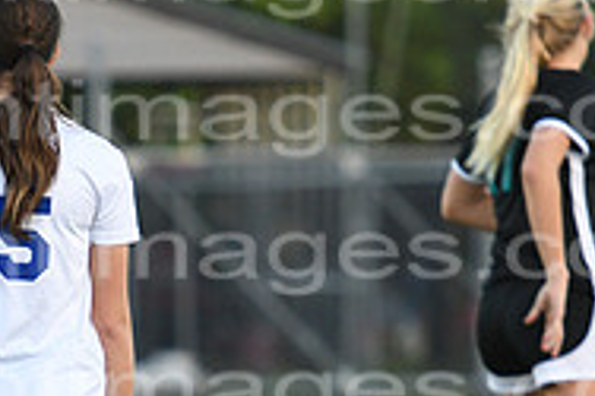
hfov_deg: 2.7
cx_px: 25
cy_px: 464
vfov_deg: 1.8
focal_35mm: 766
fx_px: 12641
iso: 1000
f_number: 2.8
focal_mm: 165
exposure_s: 1/800
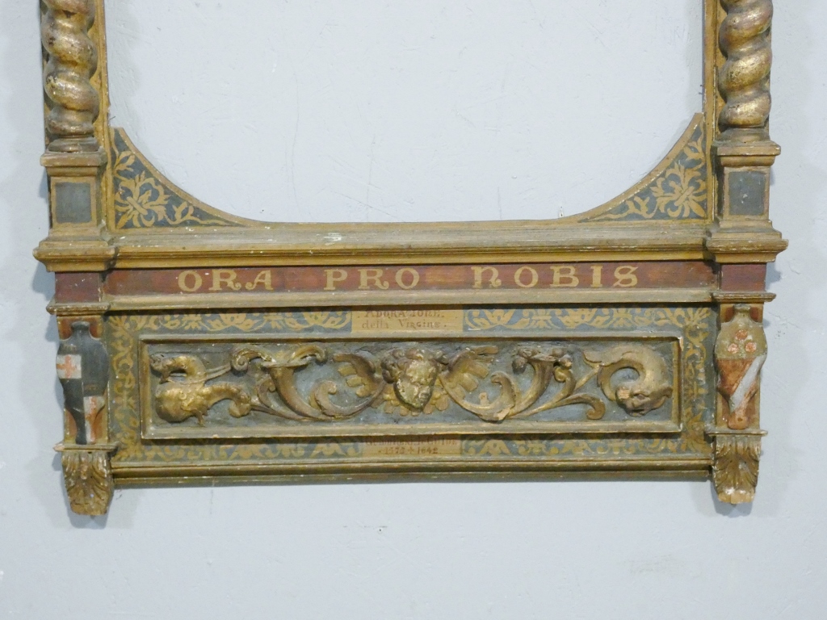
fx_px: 2150
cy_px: 310
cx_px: 414
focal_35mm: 90
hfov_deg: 21.8
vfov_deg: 16.4
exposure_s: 1/80
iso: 1250
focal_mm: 16
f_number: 4.7
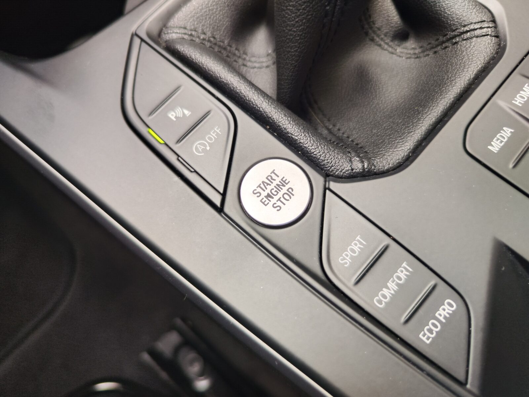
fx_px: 351
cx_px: 264
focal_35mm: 23
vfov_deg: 58.9
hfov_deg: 73.9
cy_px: 198
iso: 349
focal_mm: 7.01
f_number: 1.69
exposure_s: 1/55.4
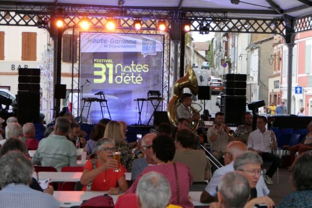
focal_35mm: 93
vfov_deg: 14.7
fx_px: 806
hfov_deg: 21.9
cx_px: 156
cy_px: 104
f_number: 4.1
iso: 1000
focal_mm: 34.1
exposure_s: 1/80
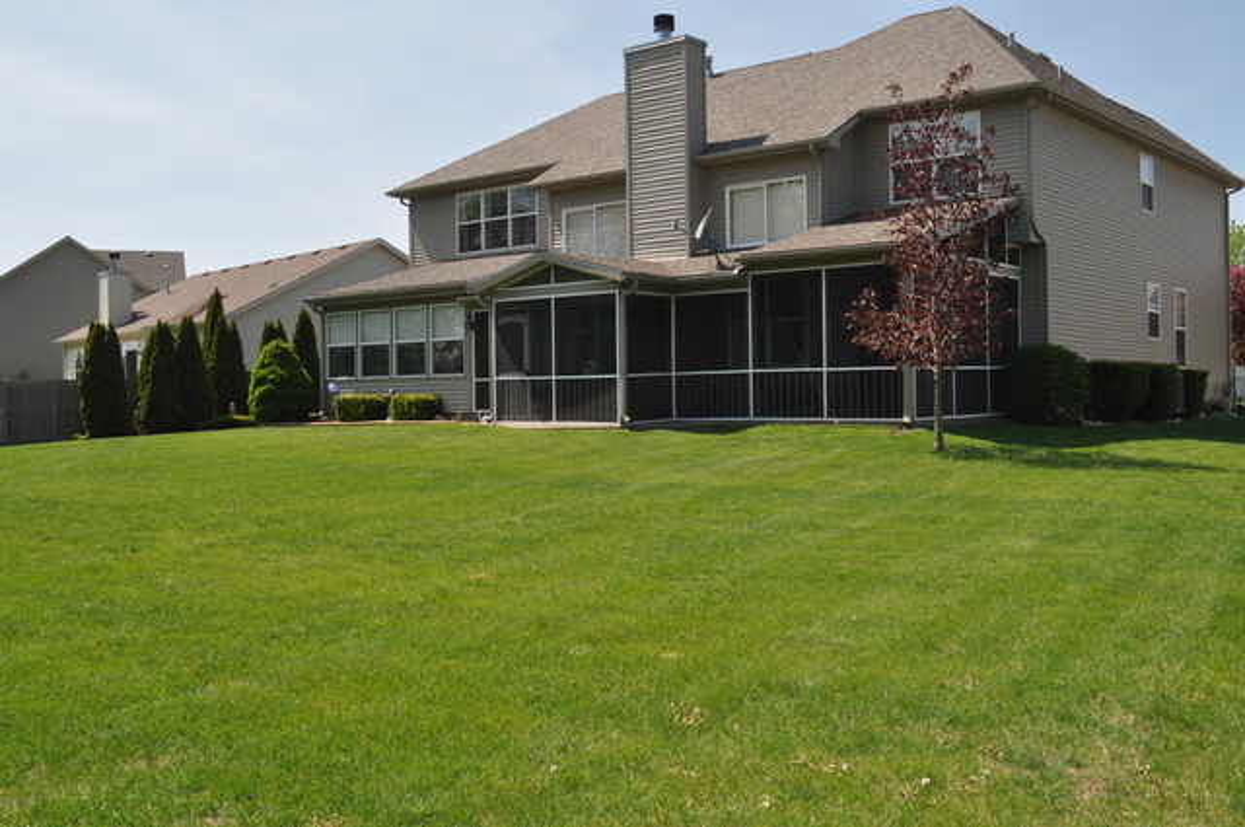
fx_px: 1243
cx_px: 622
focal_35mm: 36
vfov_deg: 36.8
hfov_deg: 53.2
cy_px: 414
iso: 200
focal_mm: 24
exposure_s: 1/200
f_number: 11
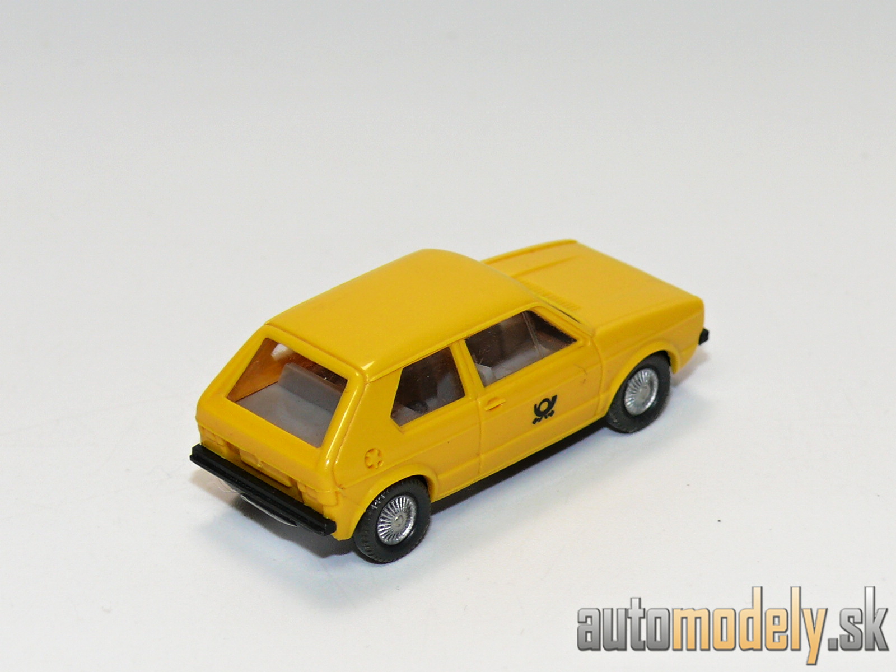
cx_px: 448
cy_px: 336
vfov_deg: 10.7
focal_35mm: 139
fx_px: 3598
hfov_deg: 14.2
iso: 100
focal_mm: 16.4
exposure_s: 1/30
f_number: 4
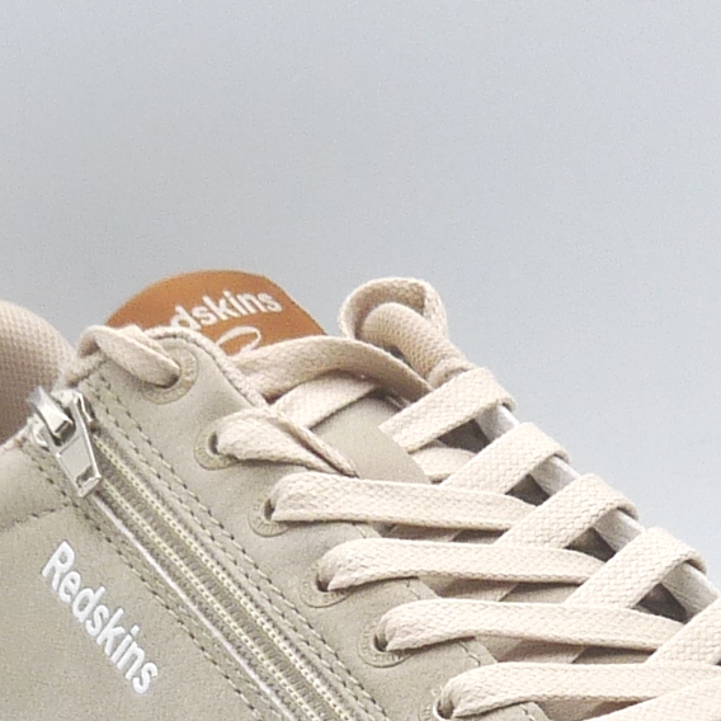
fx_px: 2875
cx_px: 406
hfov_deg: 14.3
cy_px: 707
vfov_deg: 14.1
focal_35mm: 122
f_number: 5
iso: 100
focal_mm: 4.8
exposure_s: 1/200
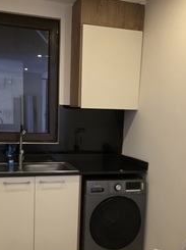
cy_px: 173
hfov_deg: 33.5
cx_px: 89
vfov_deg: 43.1
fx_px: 309
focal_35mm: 43
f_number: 1.7
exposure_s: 1/101
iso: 1000
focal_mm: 6.3
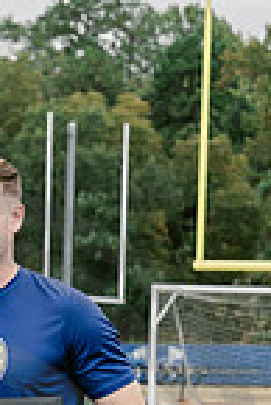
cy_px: 516
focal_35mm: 335
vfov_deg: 6.1
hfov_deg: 4.1
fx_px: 3773
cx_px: -129
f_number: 5.6
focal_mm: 70
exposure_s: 1/500
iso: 400
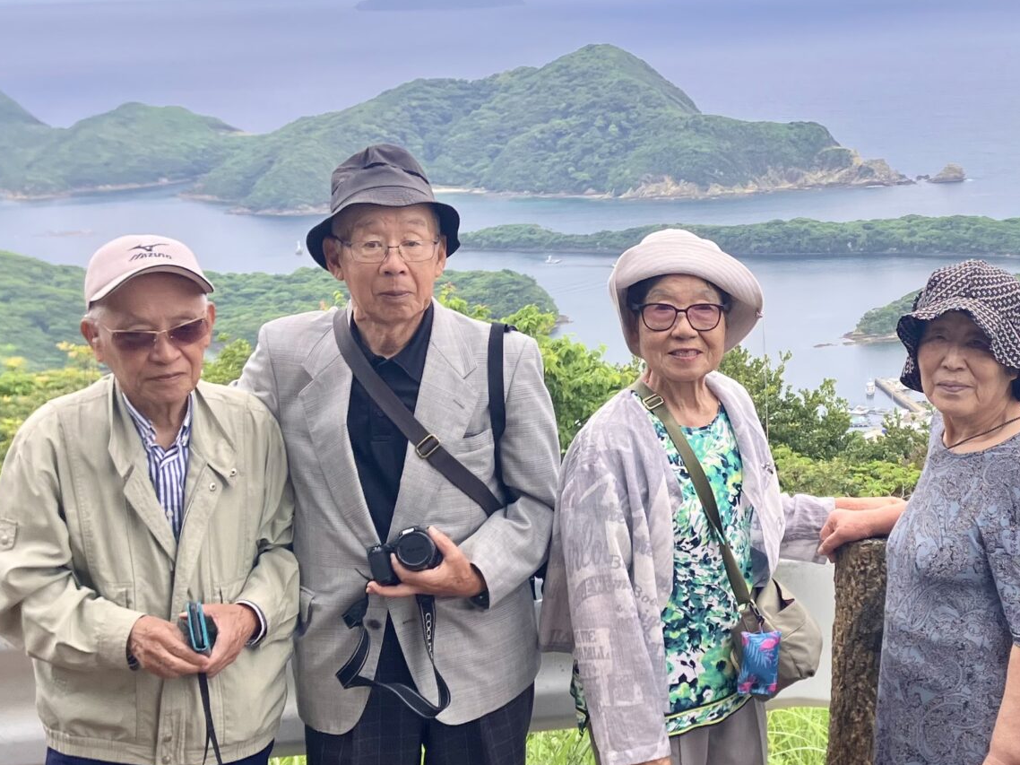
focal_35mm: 63
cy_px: 482
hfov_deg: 29.7
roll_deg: +1.6
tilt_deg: -15.2
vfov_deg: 23.2
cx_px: 882
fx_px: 1856
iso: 32
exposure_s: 1/528
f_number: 1.8
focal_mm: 3.99
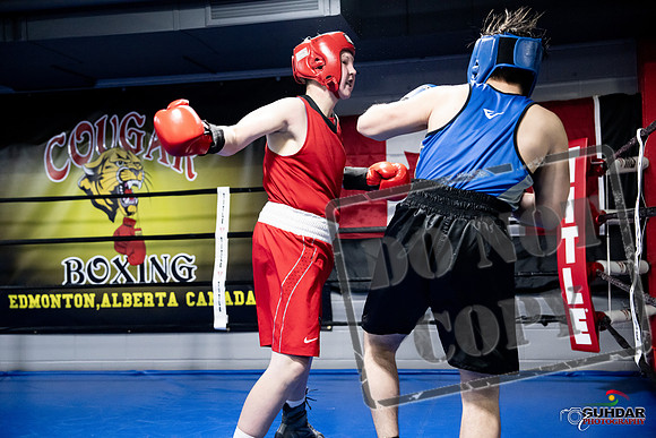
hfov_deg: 42.7
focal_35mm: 46
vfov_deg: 29.3
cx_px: 328
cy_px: 219
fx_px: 838
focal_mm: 46
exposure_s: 1/1000
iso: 8000
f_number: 2.8
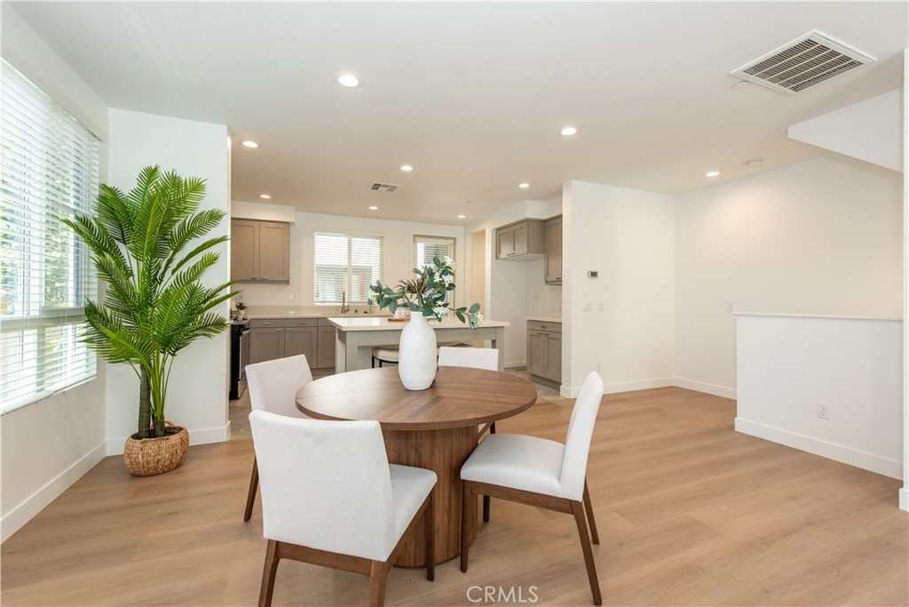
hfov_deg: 100.4
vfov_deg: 77.3
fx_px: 379
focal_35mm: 15
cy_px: 304
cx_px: 454
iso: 800
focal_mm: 15
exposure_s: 1/125
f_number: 5.6
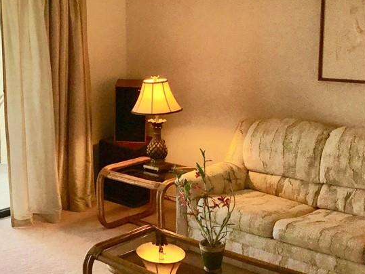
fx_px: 622
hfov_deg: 30.8
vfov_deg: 24.8
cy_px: 102
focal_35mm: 59
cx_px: 20
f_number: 2.4
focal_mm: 3.3
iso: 40
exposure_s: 1/120
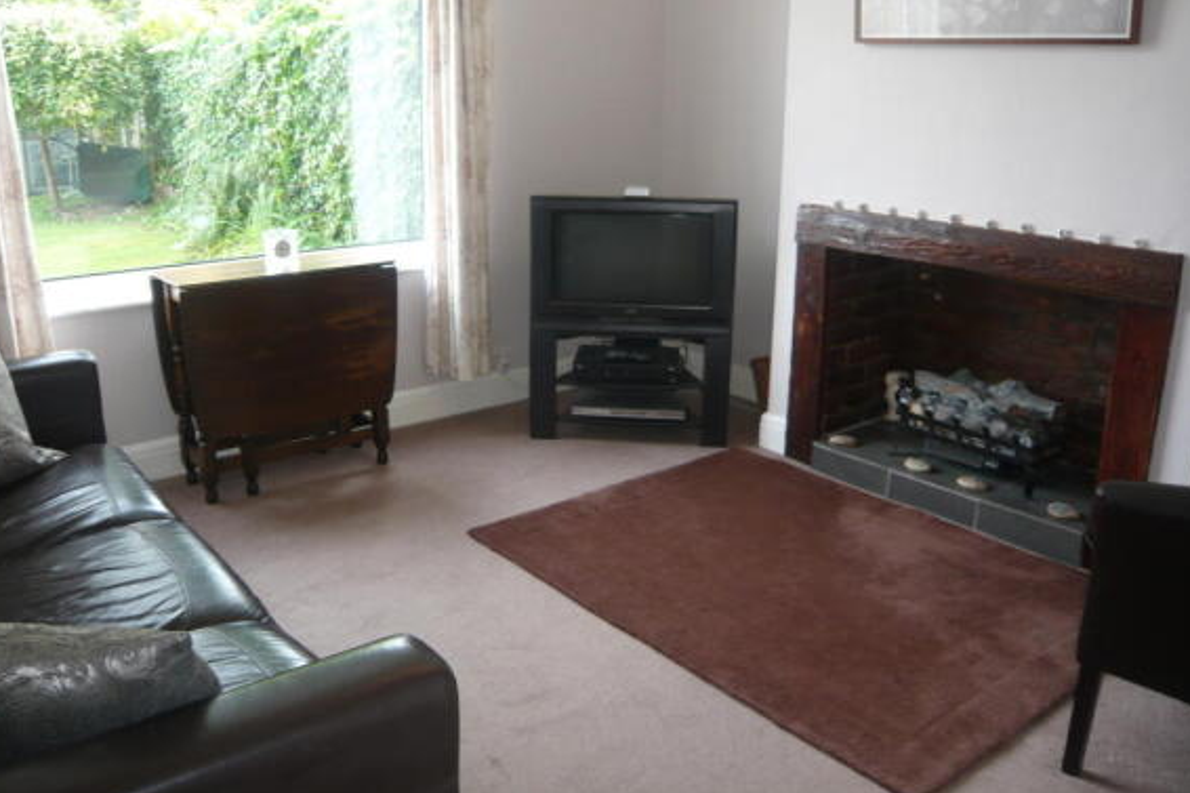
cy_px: 352
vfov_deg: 43.5
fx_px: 991
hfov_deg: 61.9
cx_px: 586
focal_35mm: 30
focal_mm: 4.6
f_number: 2.8
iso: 100
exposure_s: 1/30
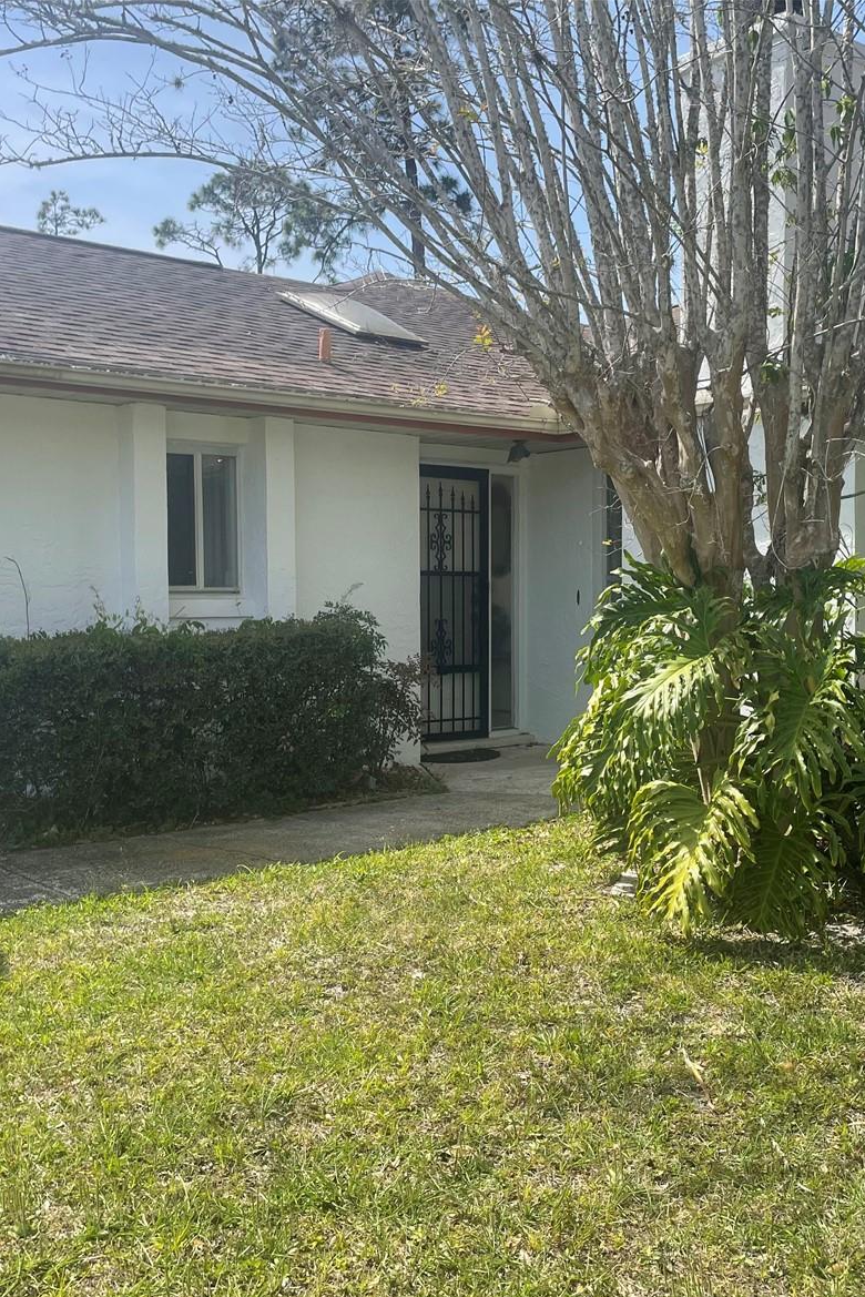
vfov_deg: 51.9
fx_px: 1333
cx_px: 512
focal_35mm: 37
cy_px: 665
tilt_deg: -4.3
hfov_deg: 35.9
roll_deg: +0.7
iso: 32
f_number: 1.6
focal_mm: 4.2
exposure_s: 1/1715
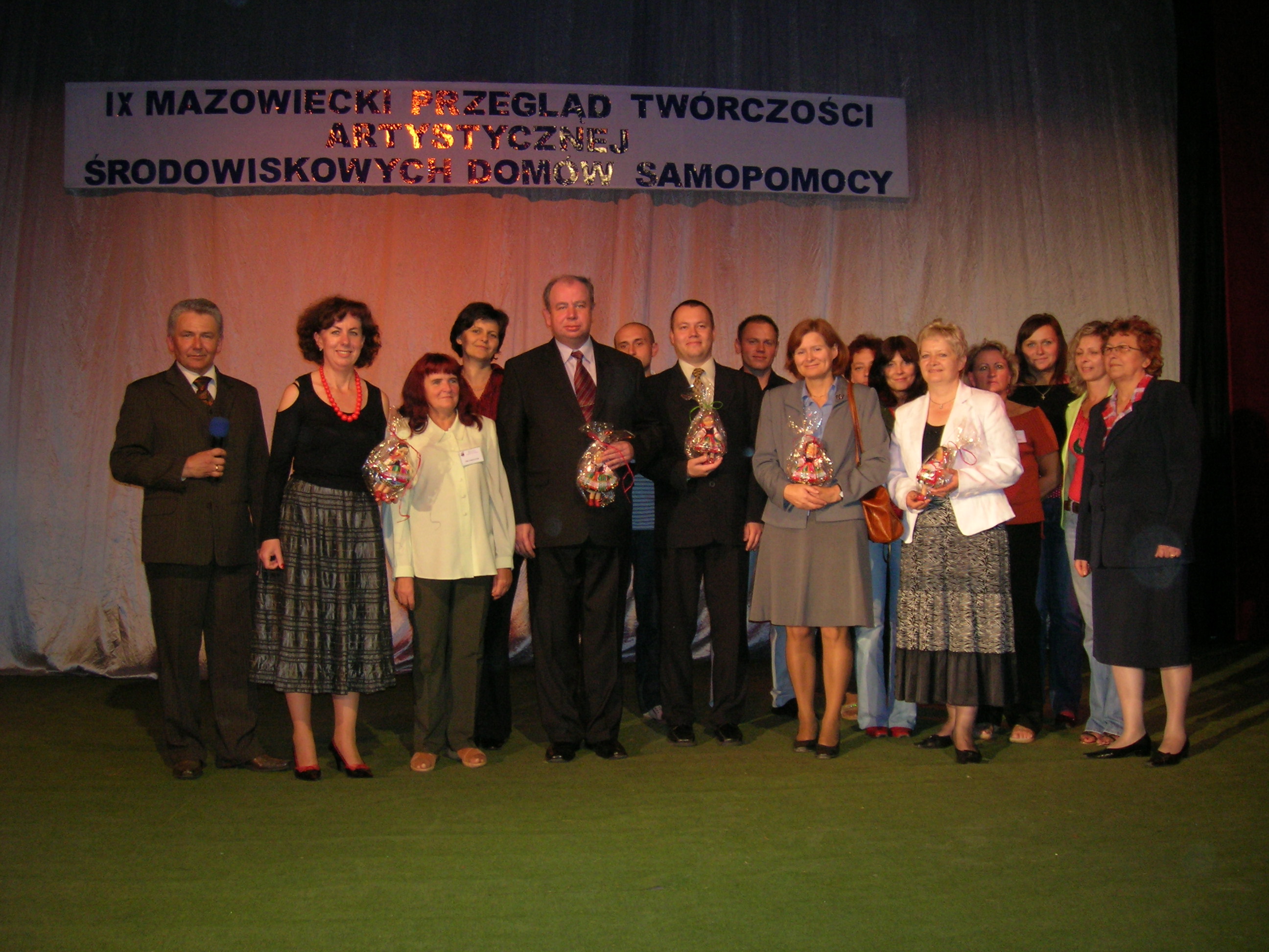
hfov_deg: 54.0
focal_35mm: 34
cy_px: 476
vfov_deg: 41.8
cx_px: 634
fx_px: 1246
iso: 136
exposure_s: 1/60.1
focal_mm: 5.7
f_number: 2.9
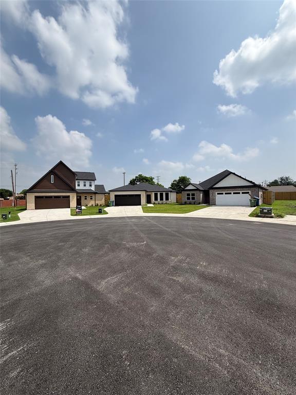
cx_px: 148
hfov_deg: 85.7
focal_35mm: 14
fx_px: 160
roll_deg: +0.4
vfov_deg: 102.1
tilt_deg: +0.6
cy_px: 198
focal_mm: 2.22
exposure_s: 1/3891
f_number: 2.2
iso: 50
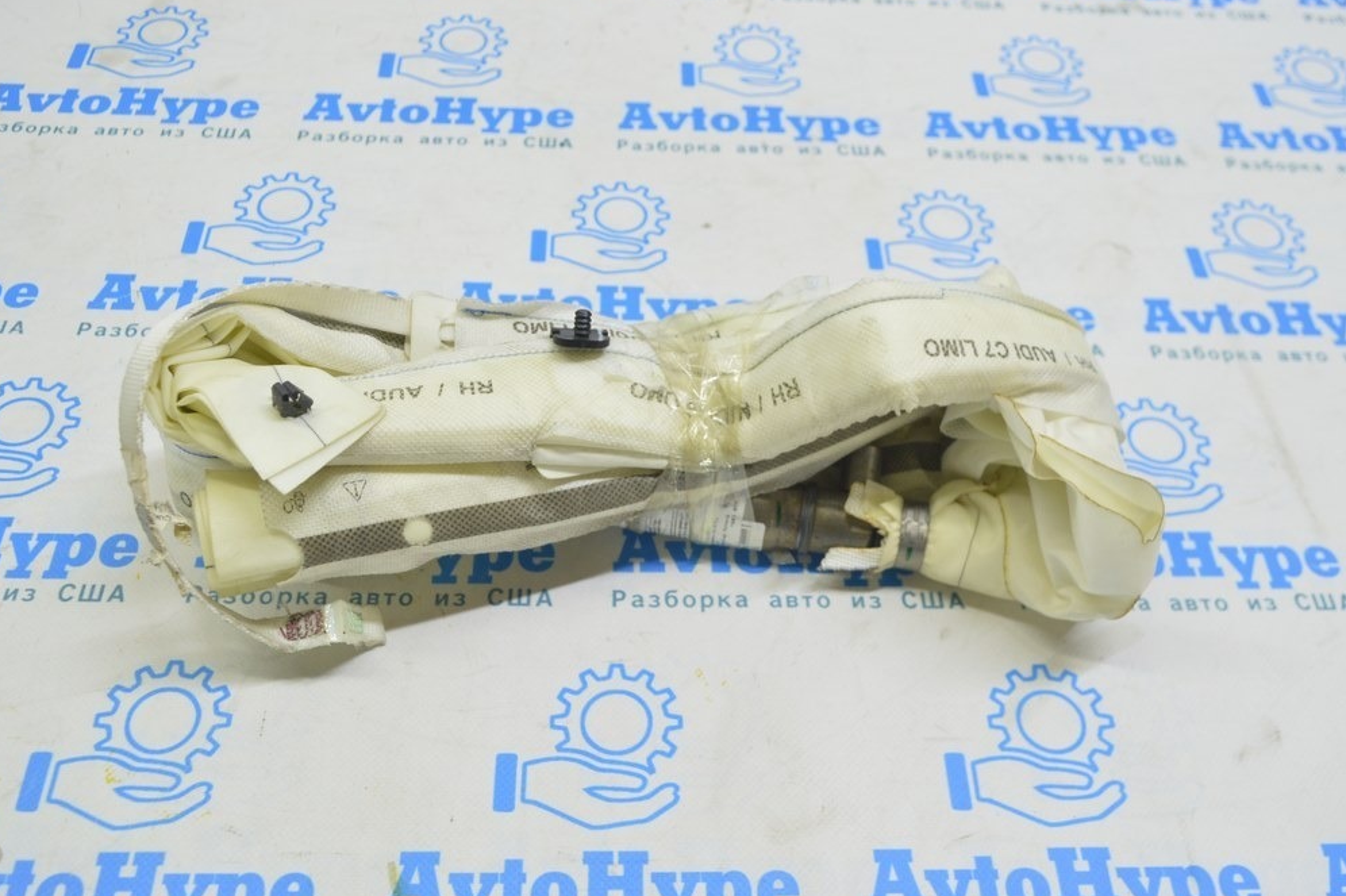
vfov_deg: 35.9
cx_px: 677
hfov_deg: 51.9
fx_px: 1383
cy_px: 445
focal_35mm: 37
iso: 400
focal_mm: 24
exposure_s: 1/20
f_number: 5.6
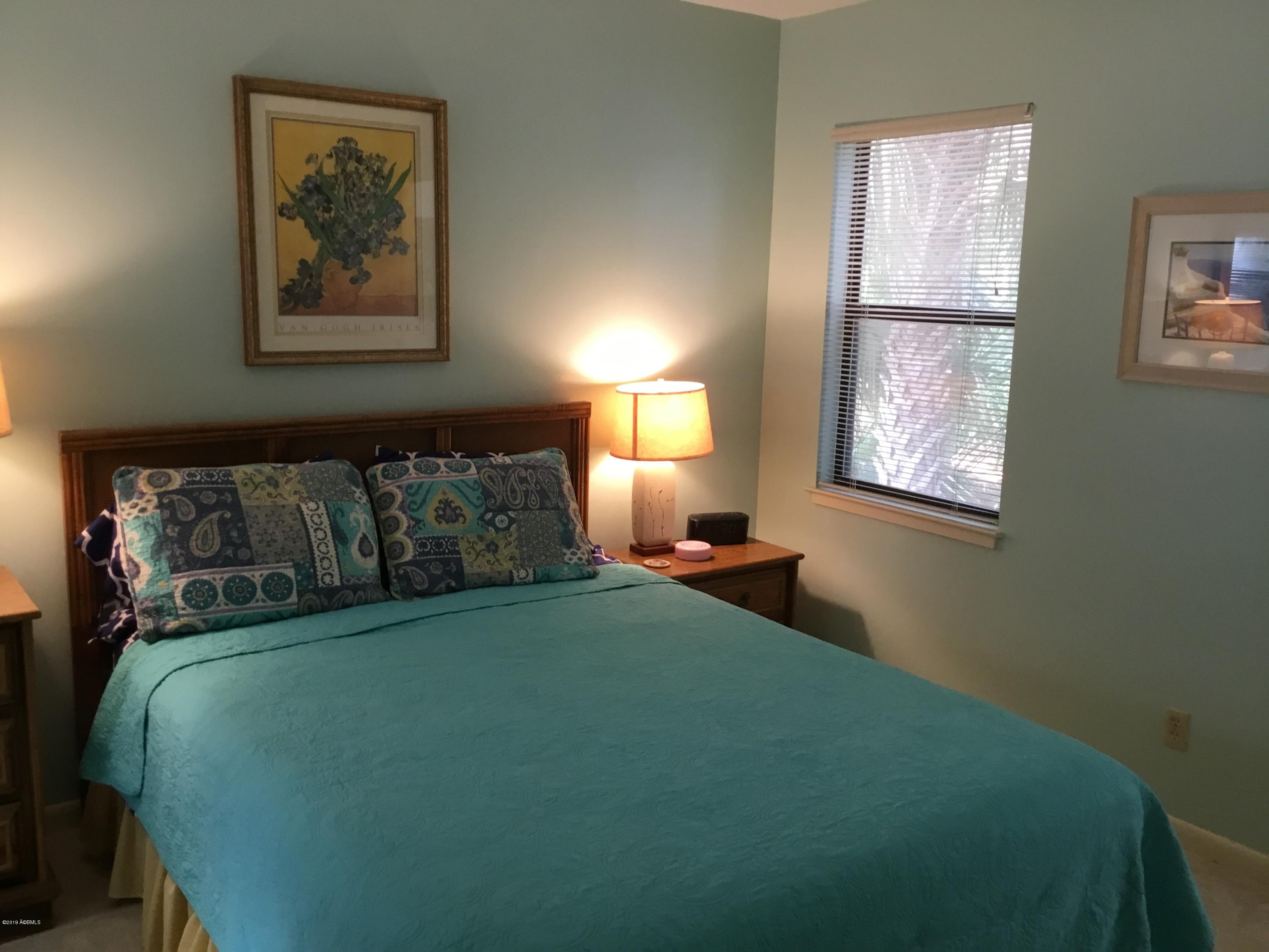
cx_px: 634
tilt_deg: -10.0
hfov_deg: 58.4
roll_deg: -1.8
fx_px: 1136
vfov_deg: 45.4
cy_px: 476
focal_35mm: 31
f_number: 2.4
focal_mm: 3.3
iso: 64
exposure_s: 1/30
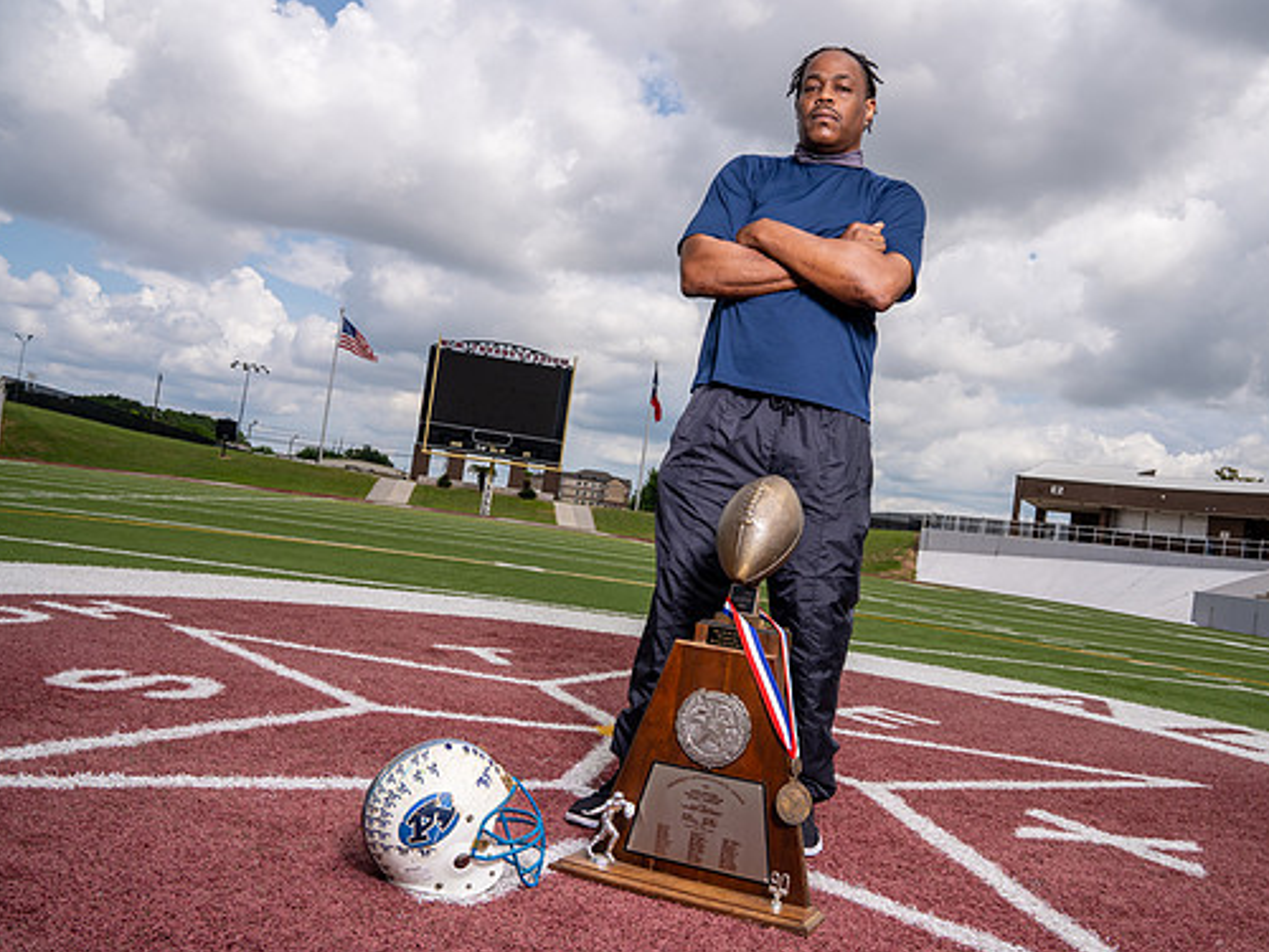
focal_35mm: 29
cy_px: 468
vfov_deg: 48.2
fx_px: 1063
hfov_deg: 61.5
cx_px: 703
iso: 125
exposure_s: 1/200
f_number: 11
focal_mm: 26
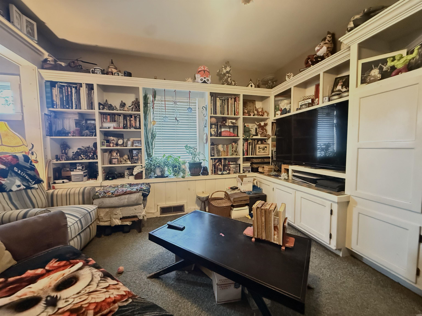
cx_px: 211
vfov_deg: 85.7
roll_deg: +1.1
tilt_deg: -3.8
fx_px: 171
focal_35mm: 14
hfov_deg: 102.1
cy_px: 158
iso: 2000
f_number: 2.2
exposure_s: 1/30
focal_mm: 2.22
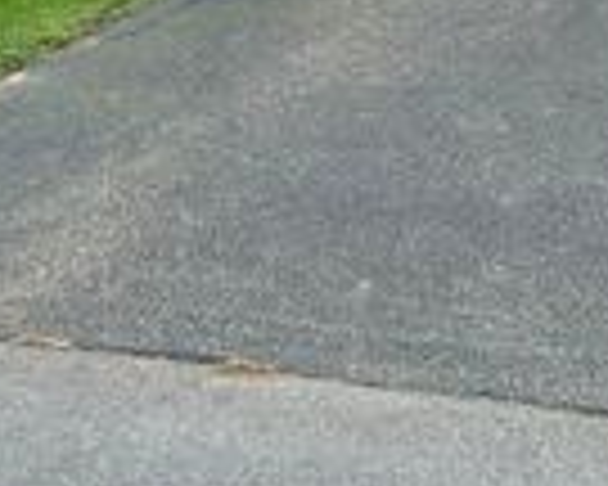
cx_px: 432
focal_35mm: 94
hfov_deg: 20.3
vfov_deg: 14.7
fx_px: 1691
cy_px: -340
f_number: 1.5
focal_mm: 5.7
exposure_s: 1/1224
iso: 50
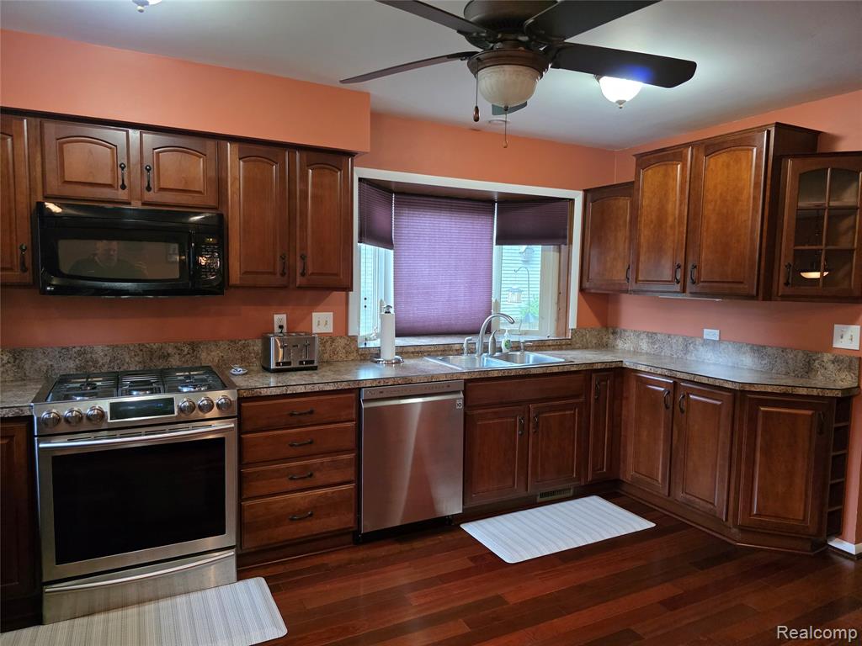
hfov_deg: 73.9
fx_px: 573
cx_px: 431
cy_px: 323
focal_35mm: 23
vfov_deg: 58.9
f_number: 1.7
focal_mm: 6.3
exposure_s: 1/120
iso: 1250
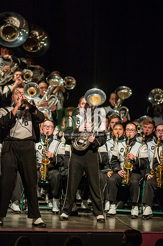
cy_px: 123
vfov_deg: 6.9
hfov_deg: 4.6
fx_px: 2042
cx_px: 82
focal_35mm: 300
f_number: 2.8
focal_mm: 300
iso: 3200
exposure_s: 1/500
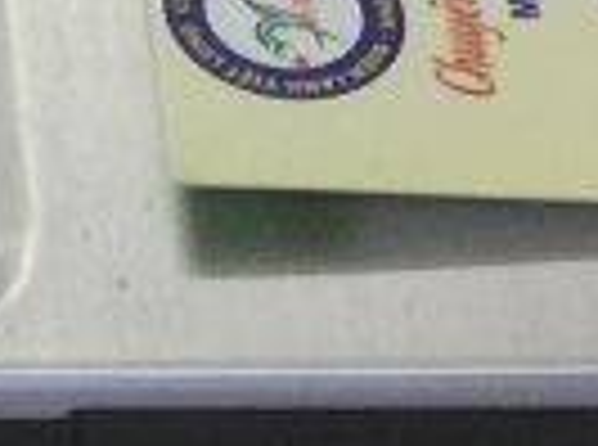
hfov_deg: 7.9
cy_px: -833
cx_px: -1039
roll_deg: +11.6
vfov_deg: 6.1
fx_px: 3859
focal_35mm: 224
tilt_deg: -32.9
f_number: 2.2
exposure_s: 1/17
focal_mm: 4.15
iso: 50
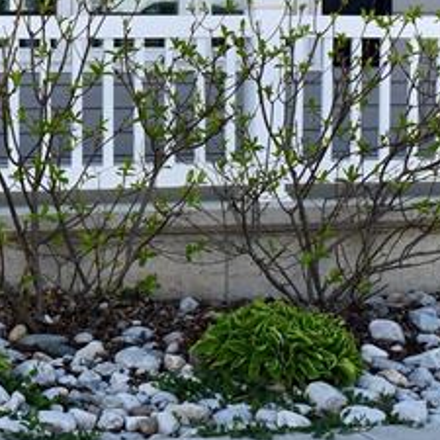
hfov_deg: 14.5
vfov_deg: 14.8
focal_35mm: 116
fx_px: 1668
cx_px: -96
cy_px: 35
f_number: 8
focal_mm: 20
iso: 200
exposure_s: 1/250
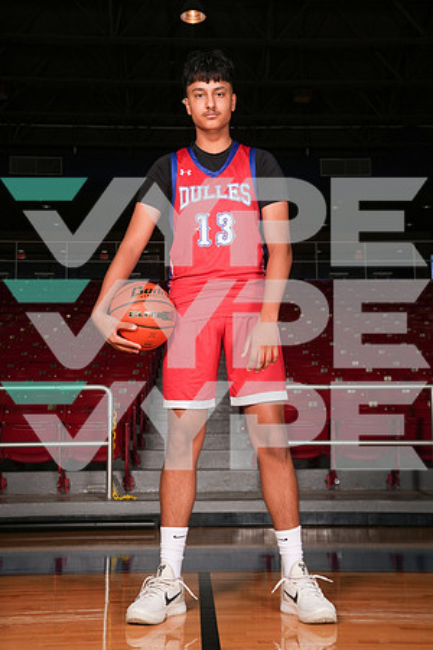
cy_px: 325
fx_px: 848
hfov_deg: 28.6
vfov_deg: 41.9
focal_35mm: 47
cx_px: 216
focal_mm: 47
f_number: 8
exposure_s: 1/200
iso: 400
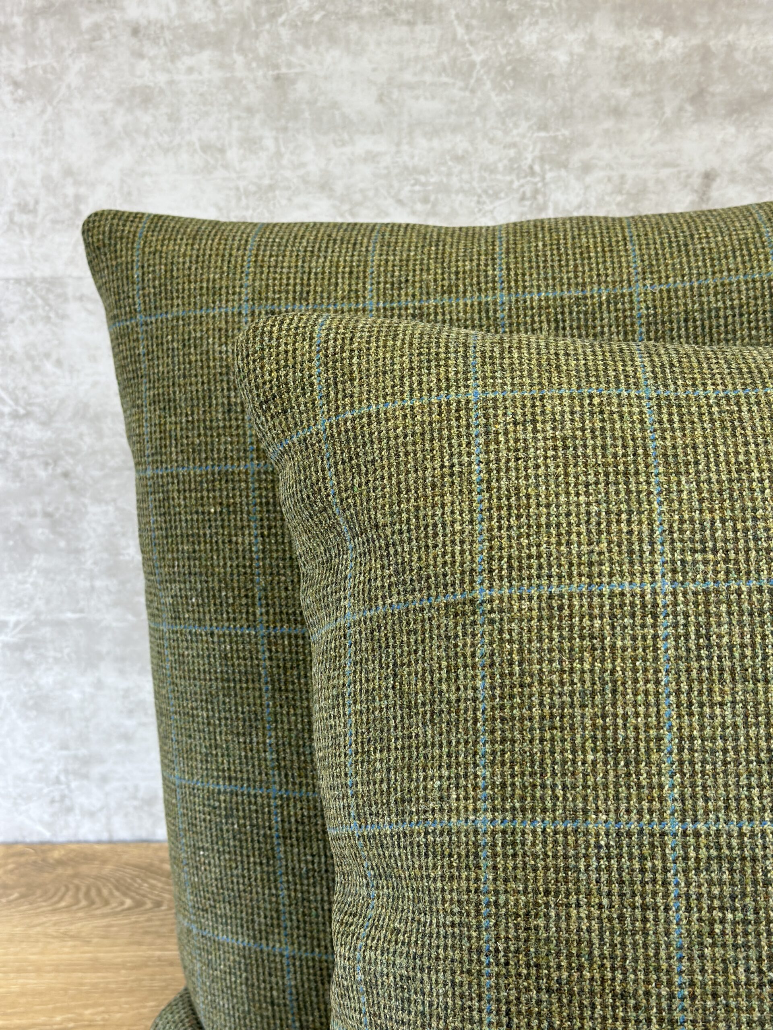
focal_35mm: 48
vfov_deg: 39.7
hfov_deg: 30.3
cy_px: 515
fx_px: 1429
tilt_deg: -15.9
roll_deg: +2.7
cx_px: 386
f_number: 1.78
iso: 125
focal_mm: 6.86
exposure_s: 1/120
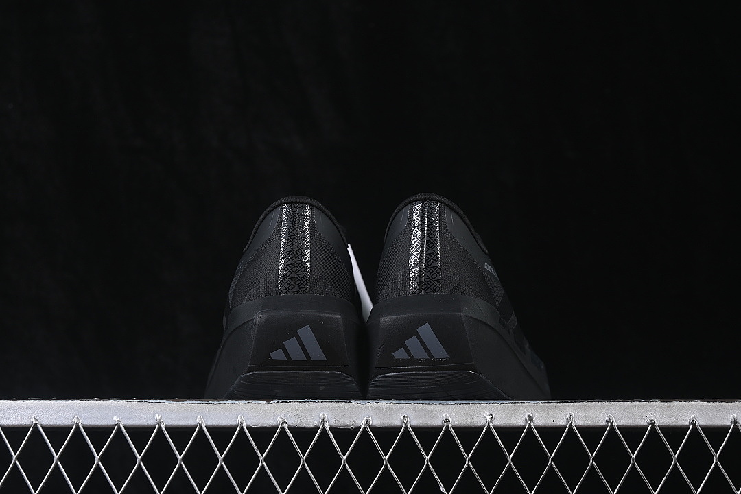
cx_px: 370
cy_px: 247
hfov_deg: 27.0
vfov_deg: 18.2
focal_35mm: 75
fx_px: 1544
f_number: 6.3
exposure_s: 1/60
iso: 160
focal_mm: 50
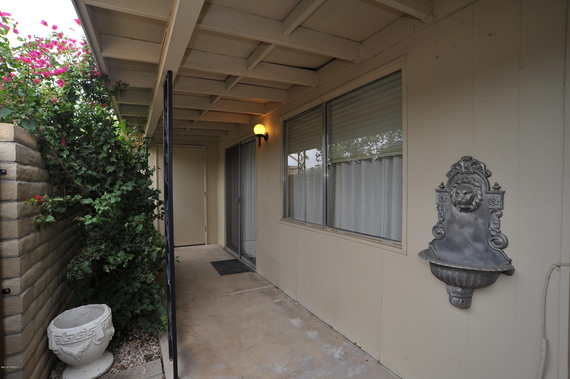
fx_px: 285
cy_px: 190
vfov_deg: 67.3
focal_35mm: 18
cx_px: 285
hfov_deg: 90.0
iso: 320
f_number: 10
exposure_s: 1/80
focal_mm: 18
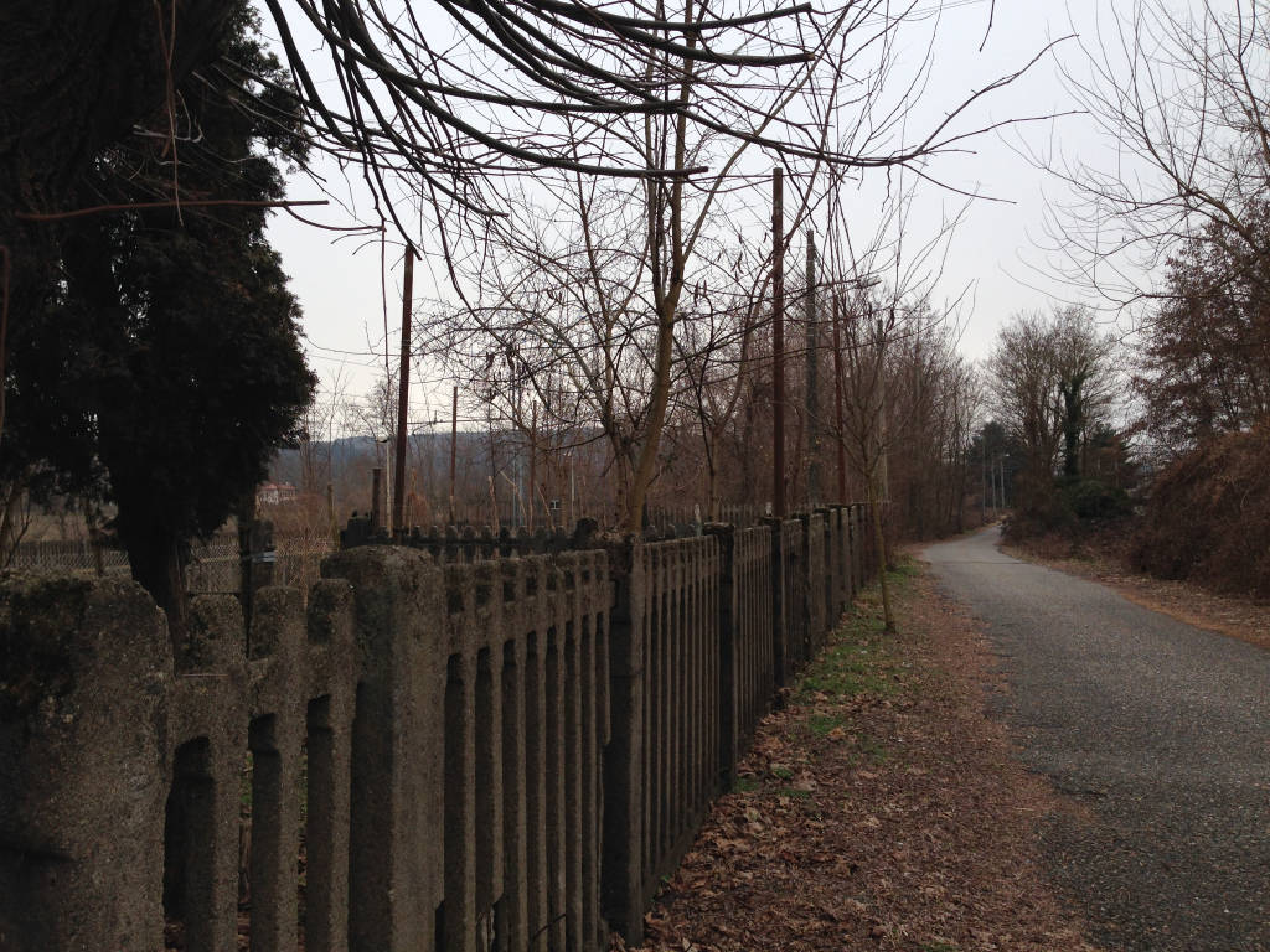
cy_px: 476
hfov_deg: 55.4
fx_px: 1211
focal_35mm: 33
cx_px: 635
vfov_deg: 42.9
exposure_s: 1/308
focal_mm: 4.12
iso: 50
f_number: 2.4
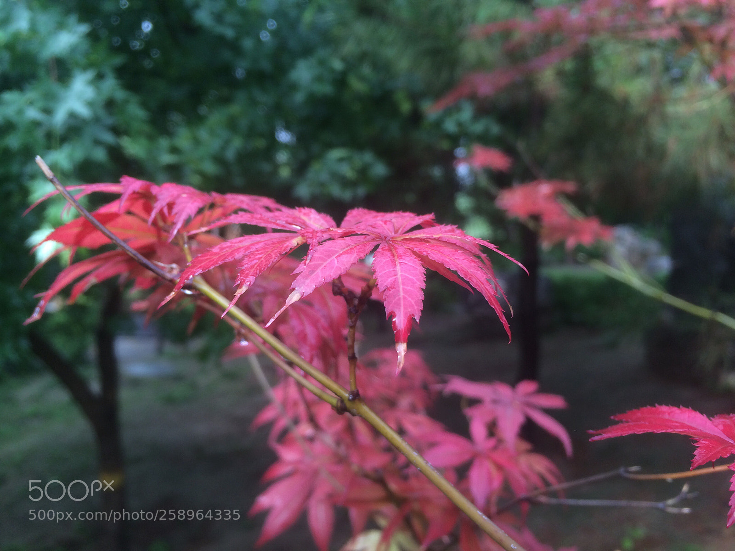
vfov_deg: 48.2
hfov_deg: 61.7
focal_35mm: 29
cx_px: 368
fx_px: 616
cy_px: 276
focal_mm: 4.15
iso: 40
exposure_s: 1/120
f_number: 2.2
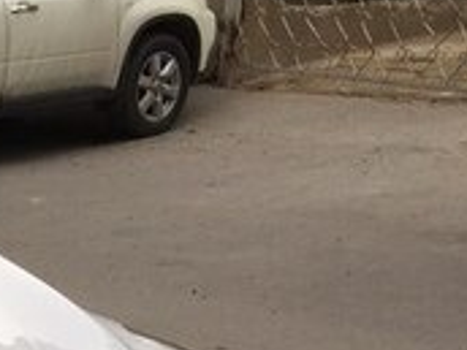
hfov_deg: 15.2
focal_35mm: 111
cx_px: -383
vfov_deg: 12.4
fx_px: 1497
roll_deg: +1.9
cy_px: 587
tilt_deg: -23.7
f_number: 2.2
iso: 32
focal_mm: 4.15
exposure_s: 1/173
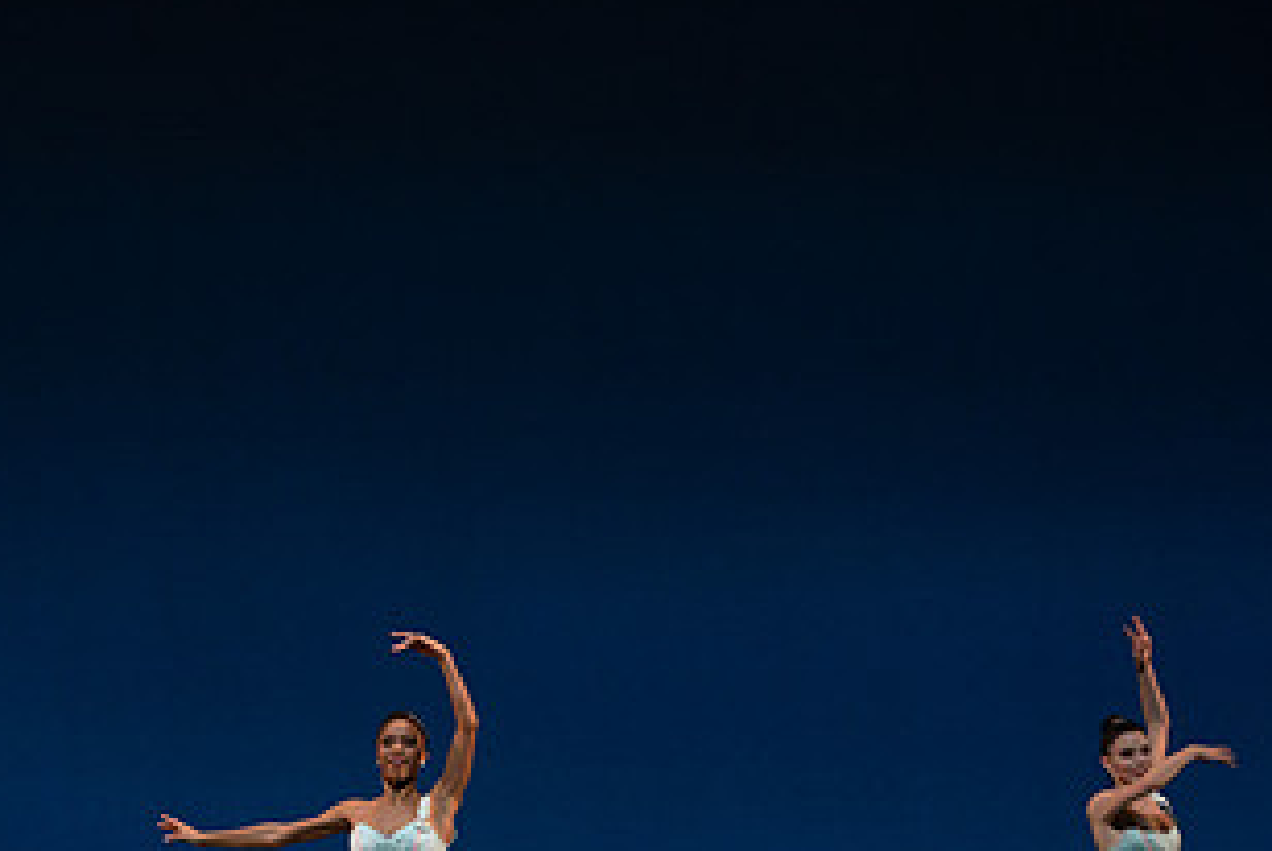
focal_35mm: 209
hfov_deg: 9.8
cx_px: 182
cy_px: 642
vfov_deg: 6.6
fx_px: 7391
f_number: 8
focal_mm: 111
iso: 3200
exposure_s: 1/500
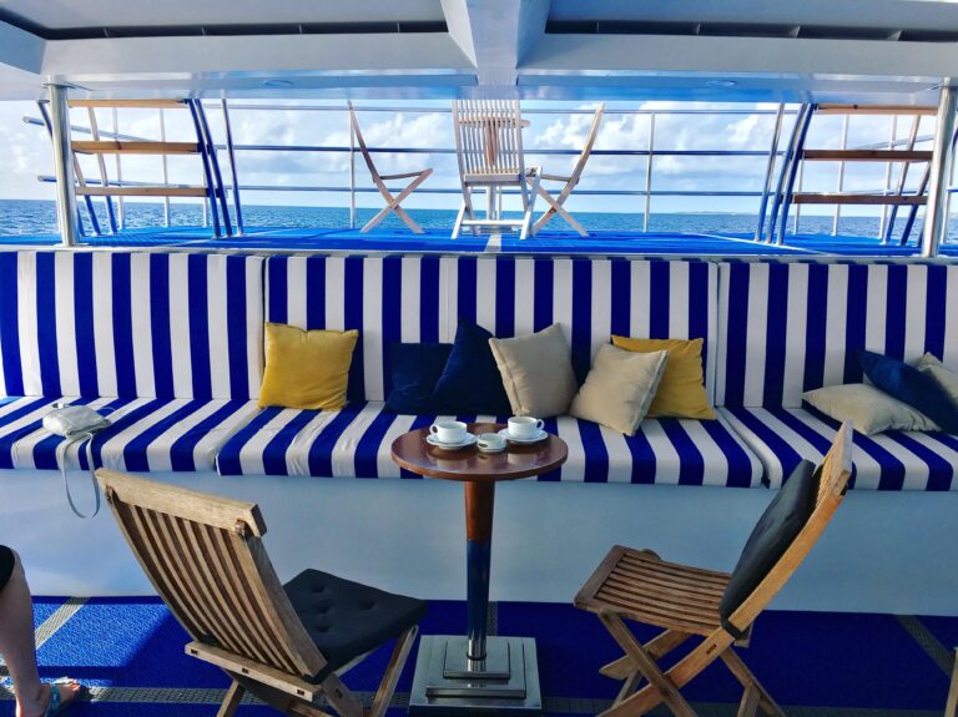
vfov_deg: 48.2
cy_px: 358
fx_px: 802
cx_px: 479
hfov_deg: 61.7
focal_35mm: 29
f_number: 2.2
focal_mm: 4.15
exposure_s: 1/785
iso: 25
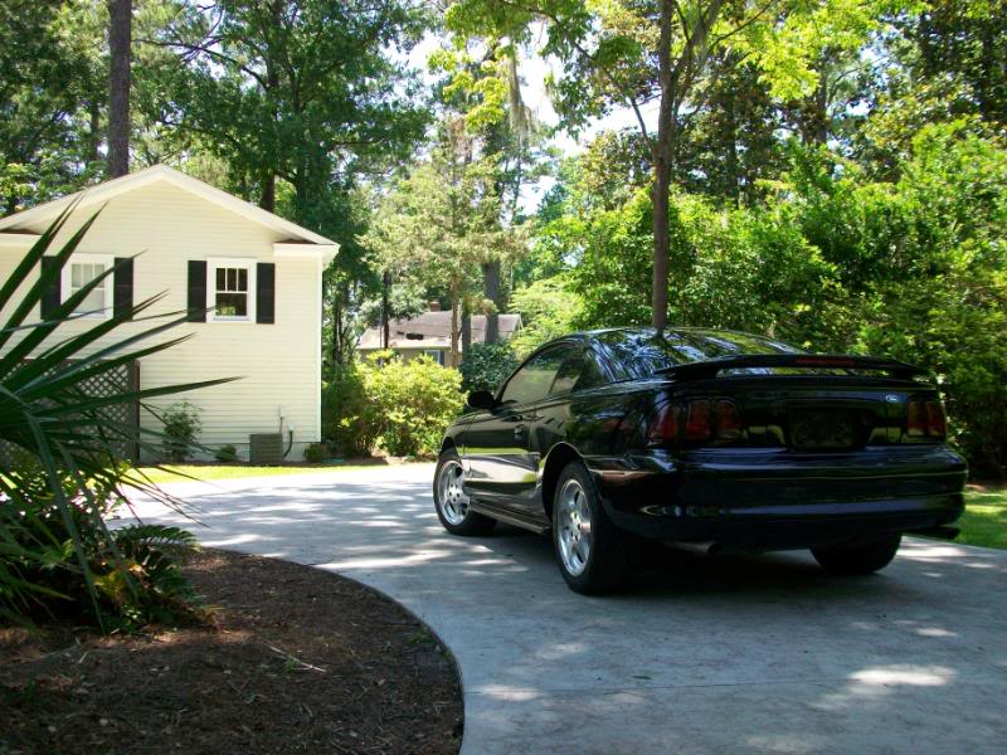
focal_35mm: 32
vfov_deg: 44.2
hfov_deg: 56.8
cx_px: 504
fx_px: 931
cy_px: 378
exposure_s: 1/200
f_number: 2.8
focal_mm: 5.7
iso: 64
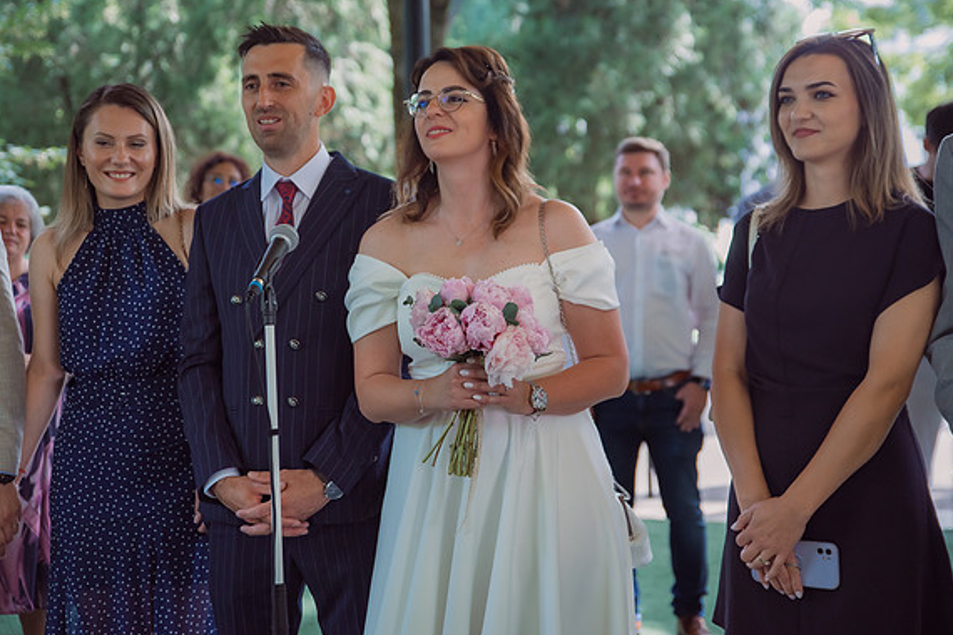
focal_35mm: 63
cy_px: 253
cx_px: 438
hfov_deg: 31.9
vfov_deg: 21.5
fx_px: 1668
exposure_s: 1/320
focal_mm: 52
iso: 500
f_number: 2.8
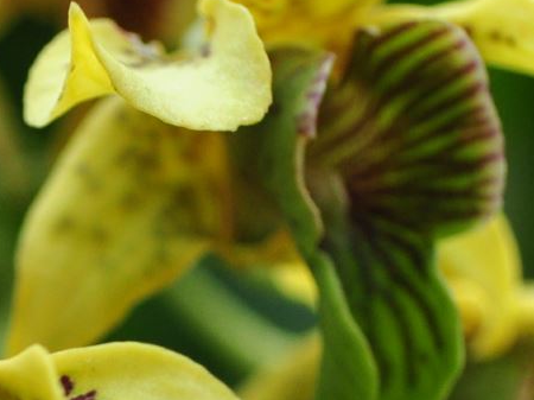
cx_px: -171
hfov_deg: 9.8
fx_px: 3042
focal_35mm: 197
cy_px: 518
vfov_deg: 7.4
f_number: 5
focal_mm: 29
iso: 400
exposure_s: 1/250
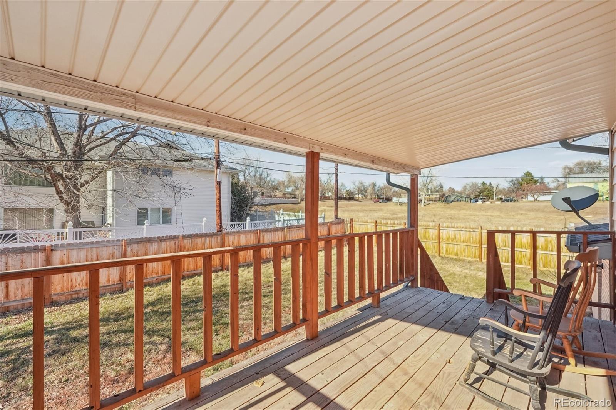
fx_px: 257
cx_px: 308
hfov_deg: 100.4
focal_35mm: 15
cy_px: 205
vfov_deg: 77.3
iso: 800
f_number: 8
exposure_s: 1/400
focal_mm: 10
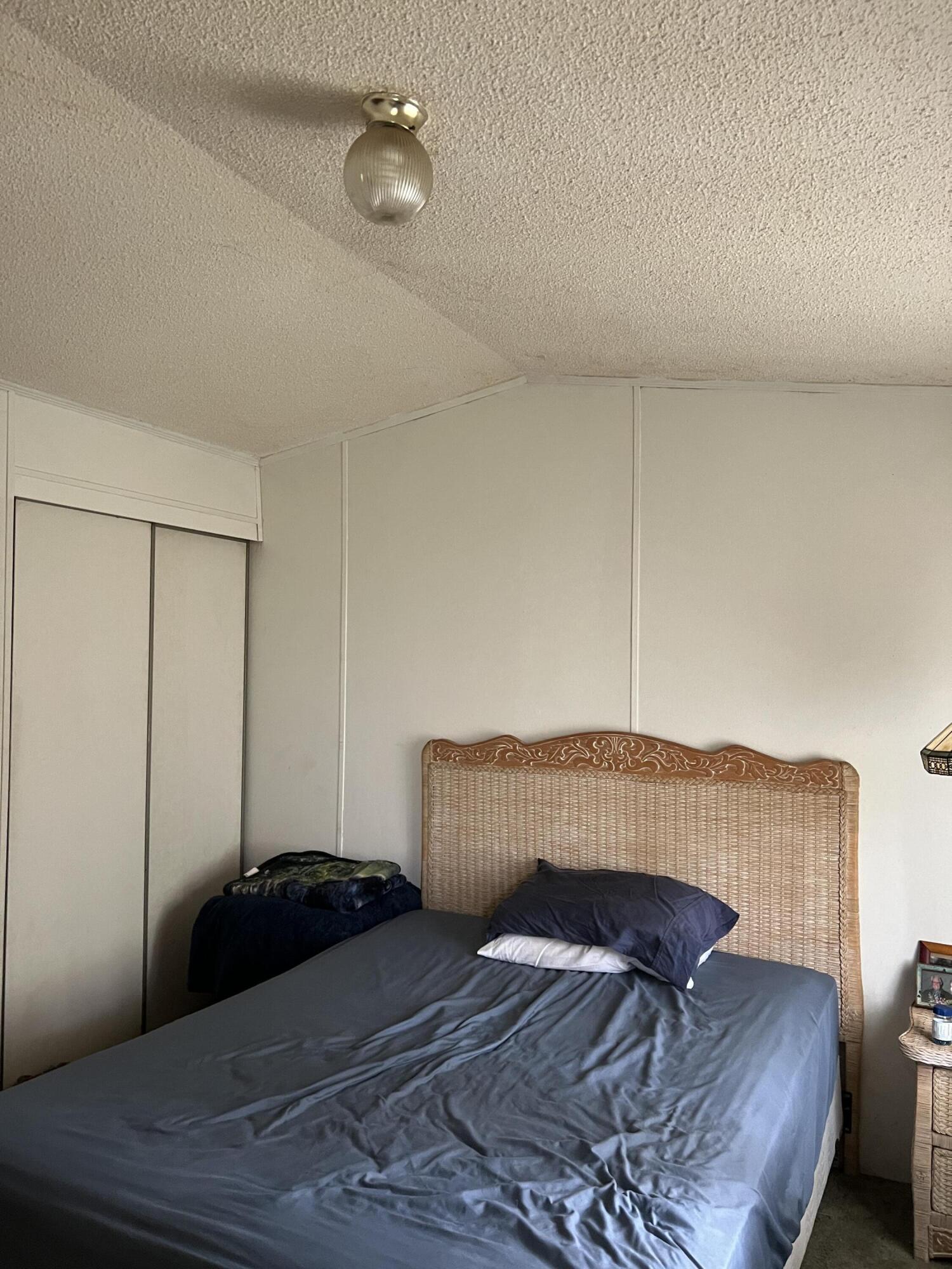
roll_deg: -1.0
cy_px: 634
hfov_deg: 53.1
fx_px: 953
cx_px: 476
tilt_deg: +1.6
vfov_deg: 67.3
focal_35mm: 26
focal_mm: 5.7
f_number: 1.5
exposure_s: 1/40
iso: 400
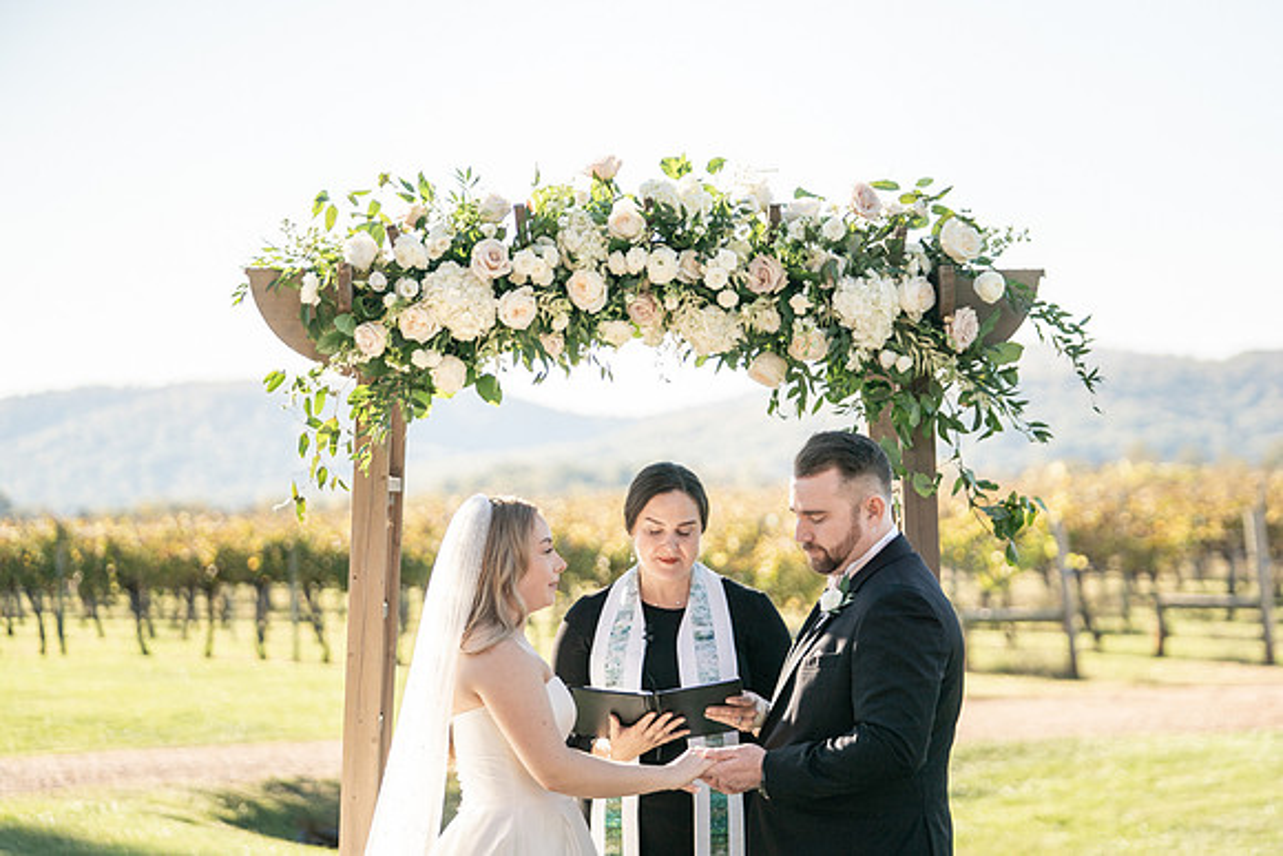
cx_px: 667
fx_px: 3576
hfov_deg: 20.3
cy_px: 400
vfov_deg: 13.7
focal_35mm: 100
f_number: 2.8
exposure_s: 1/1250
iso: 100
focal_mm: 92
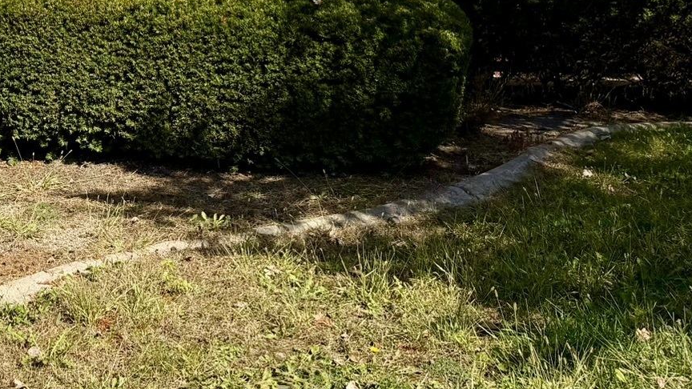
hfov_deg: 32.3
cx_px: 79
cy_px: -113
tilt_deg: +6.3
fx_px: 1138
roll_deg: -0.8
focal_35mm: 62
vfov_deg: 18.1
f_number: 1.78
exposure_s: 1/4673
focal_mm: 6.76
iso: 80
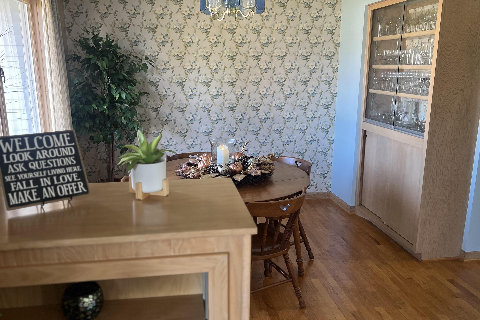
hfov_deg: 61.9
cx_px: 228
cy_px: 156
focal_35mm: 30
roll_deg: -0.2
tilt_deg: -13.5
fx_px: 400
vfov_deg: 43.6
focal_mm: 5.7
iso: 125
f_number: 1.5
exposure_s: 1/60
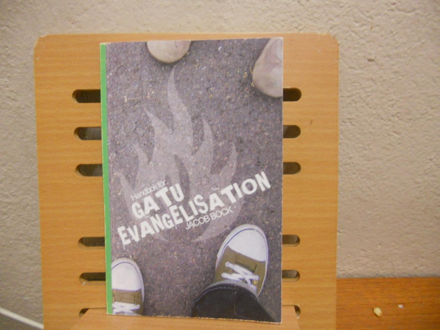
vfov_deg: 51.4
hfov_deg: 65.3
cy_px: 165
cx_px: 220
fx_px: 343
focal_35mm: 27
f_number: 3.2
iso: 400
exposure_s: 1/8
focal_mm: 4.9
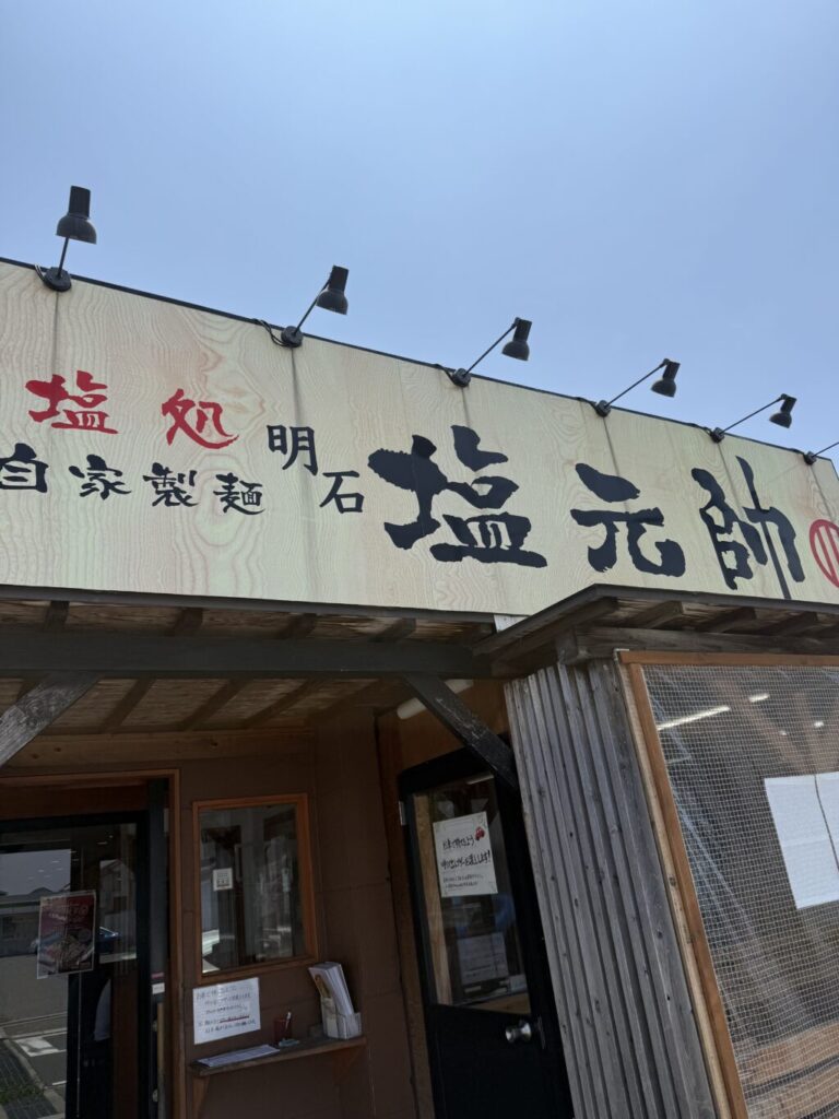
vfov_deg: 71.6
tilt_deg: +22.4
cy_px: 560
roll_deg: +7.3
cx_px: 420
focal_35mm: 24
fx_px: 776
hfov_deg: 56.8
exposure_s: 1/6173
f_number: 1.78
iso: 80
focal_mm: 6.76
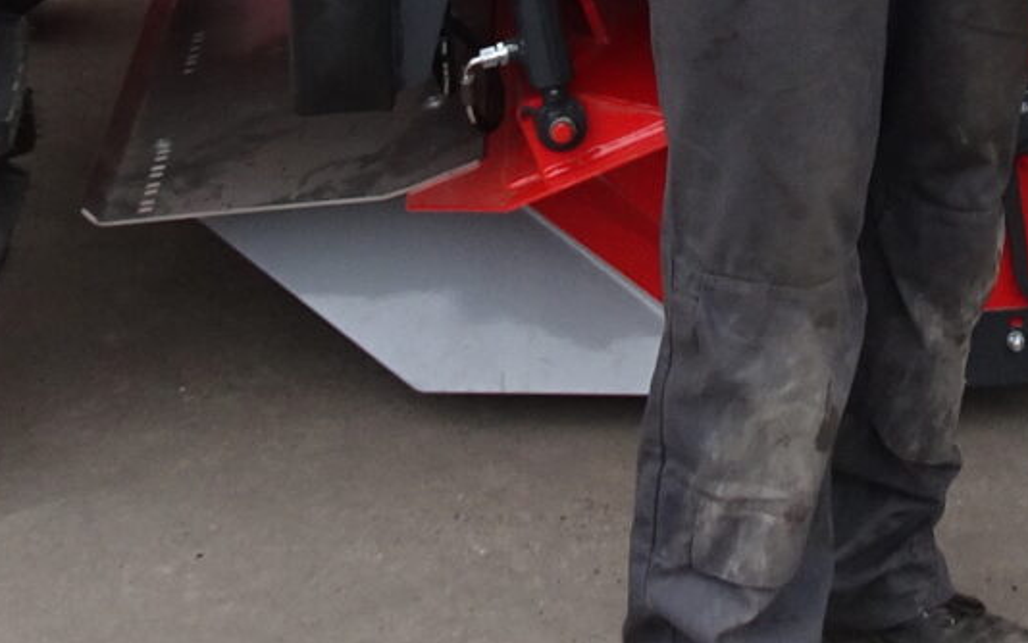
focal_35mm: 122
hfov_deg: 16.8
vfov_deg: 9.7
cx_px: 991
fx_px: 3419
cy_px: -818
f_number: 3.5
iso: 80
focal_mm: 4.1
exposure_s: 1/160
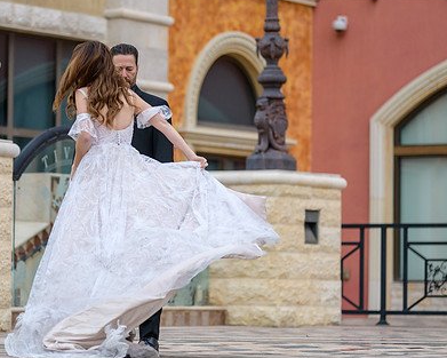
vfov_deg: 8.5
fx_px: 2395
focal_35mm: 181
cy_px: 152
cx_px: 202
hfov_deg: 10.7
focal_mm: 130
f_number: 2.8
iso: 400
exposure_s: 1/3200
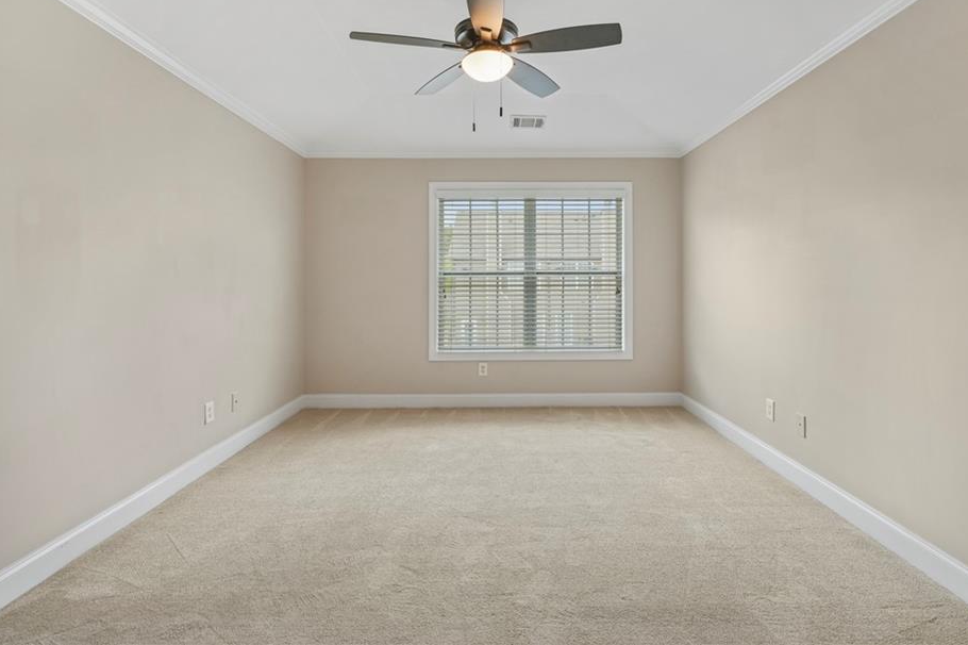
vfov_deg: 67.1
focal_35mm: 18
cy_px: 283
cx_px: 505
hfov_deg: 90.0
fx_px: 484
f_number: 8
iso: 320
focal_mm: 16
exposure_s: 1/10
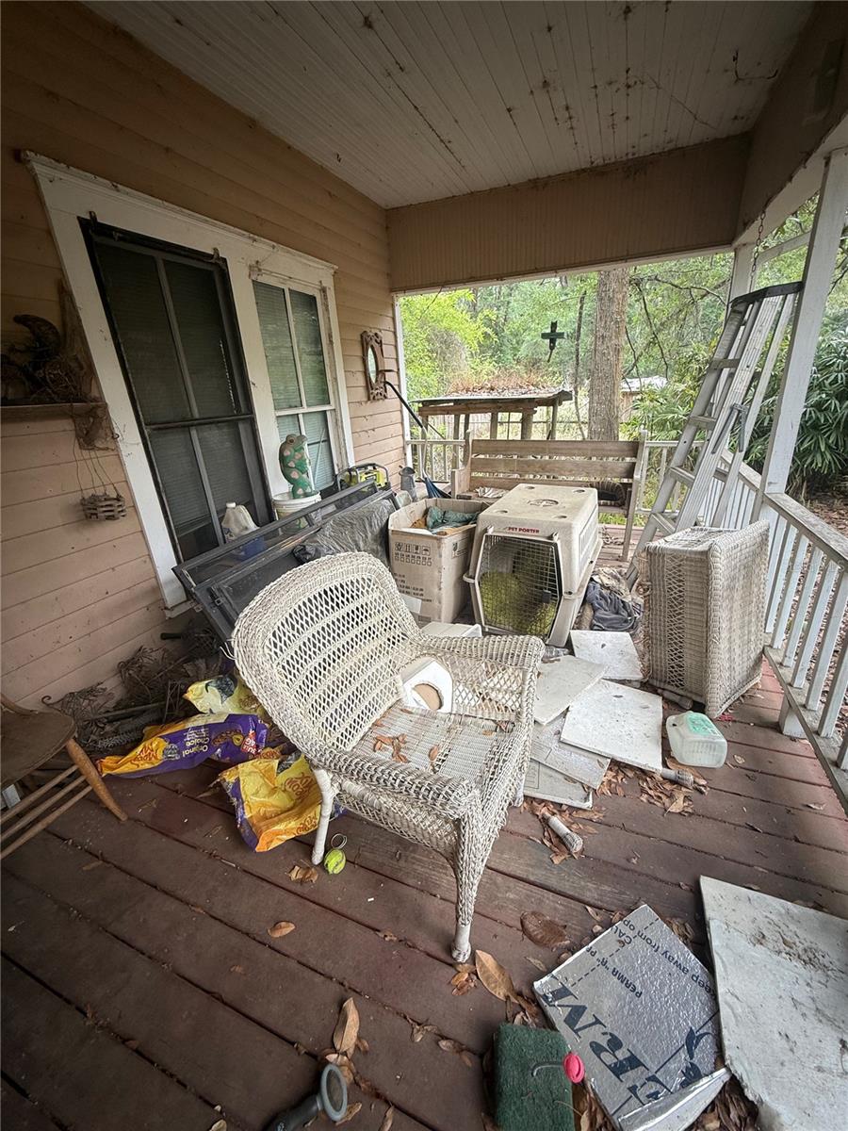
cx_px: 424
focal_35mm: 14
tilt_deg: -22.0
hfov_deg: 85.7
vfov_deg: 102.1
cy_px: 566
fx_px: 457
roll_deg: +2.9
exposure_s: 1/99
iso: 80
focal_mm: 2.22
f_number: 2.2
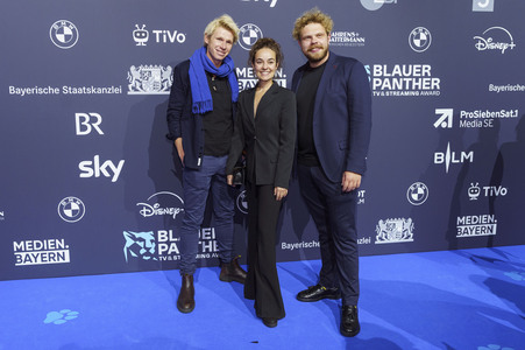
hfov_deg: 71.5
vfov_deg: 51.2
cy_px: 175
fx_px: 364
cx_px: 262
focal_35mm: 25
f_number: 4
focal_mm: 25
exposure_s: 1/250
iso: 1250
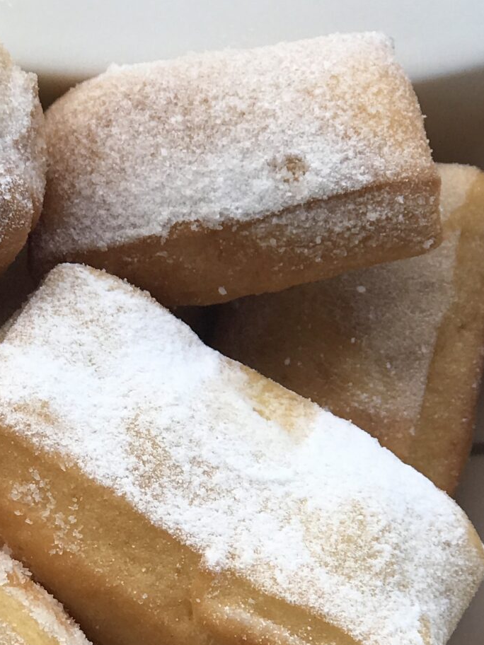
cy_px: 475
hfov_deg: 9.2
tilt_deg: -87.3
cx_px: 76
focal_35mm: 160
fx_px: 2983
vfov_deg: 12.3
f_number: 2.8
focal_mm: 6.6
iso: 20
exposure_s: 1/100
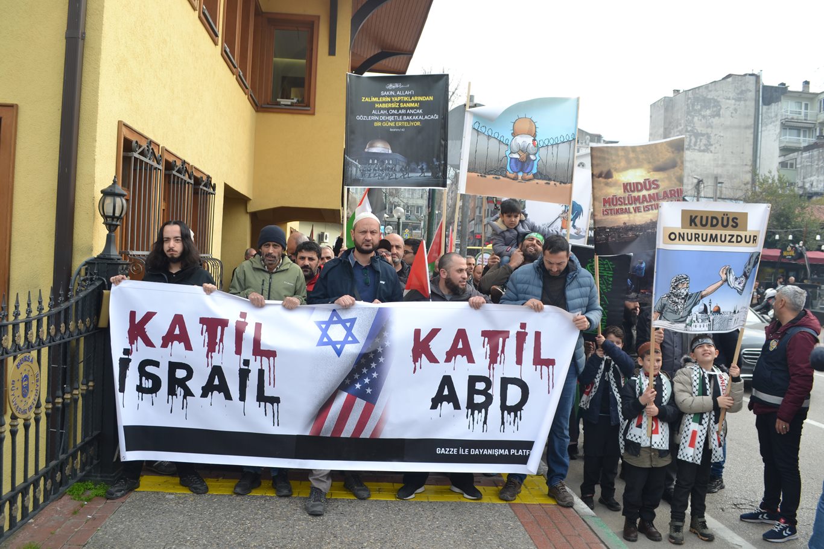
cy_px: 274
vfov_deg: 43.6
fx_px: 686
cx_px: 412
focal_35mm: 30
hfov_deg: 61.9
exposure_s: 1/160
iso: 100
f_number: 6.3
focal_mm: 20
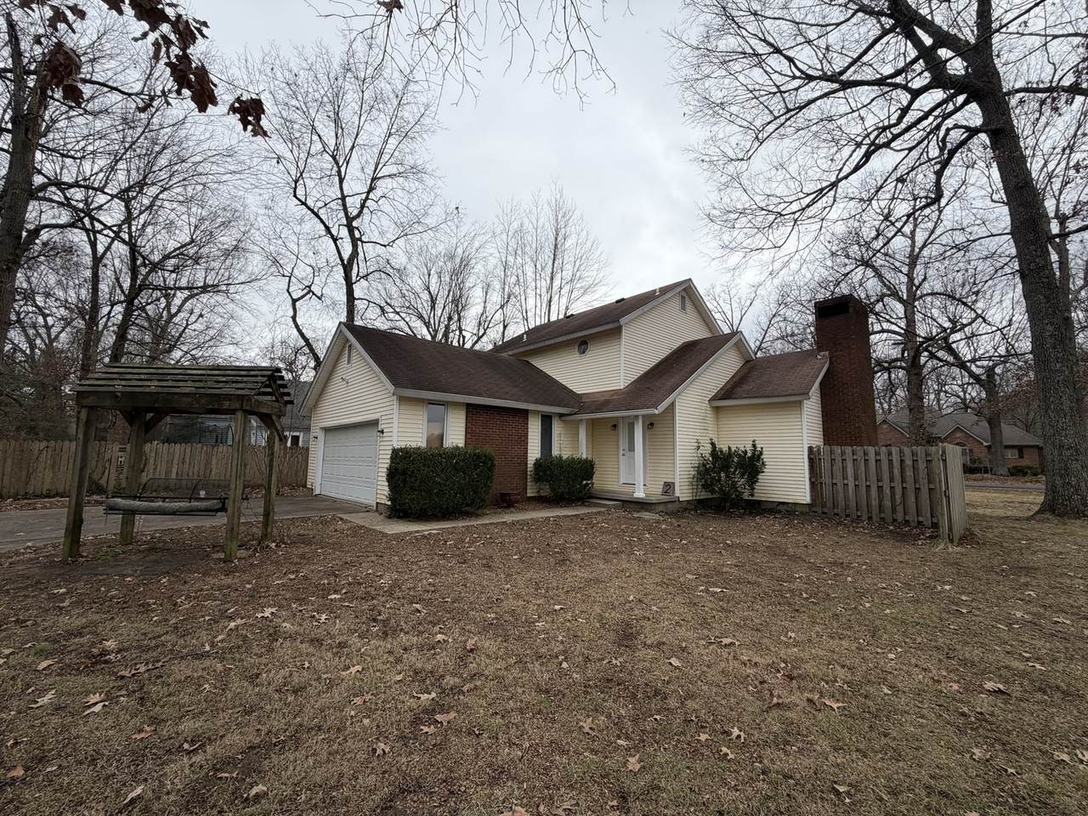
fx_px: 440
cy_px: 408
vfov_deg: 85.7
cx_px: 544
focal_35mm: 14
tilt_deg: +6.3
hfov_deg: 102.1
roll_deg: -0.9
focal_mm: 2.22
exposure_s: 1/506
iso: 40
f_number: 2.2
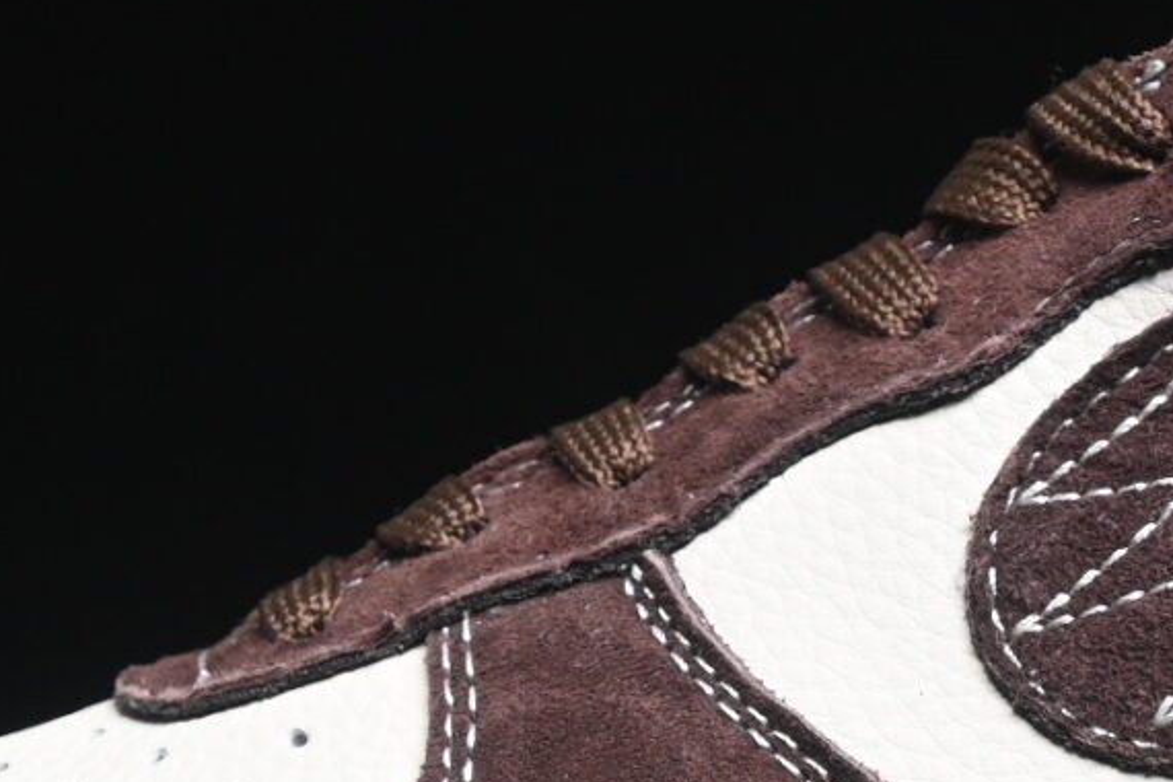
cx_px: 1111
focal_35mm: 337
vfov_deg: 4.1
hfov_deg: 6.1
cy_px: 443
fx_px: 10980
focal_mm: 50
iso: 160
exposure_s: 1/60
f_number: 6.3
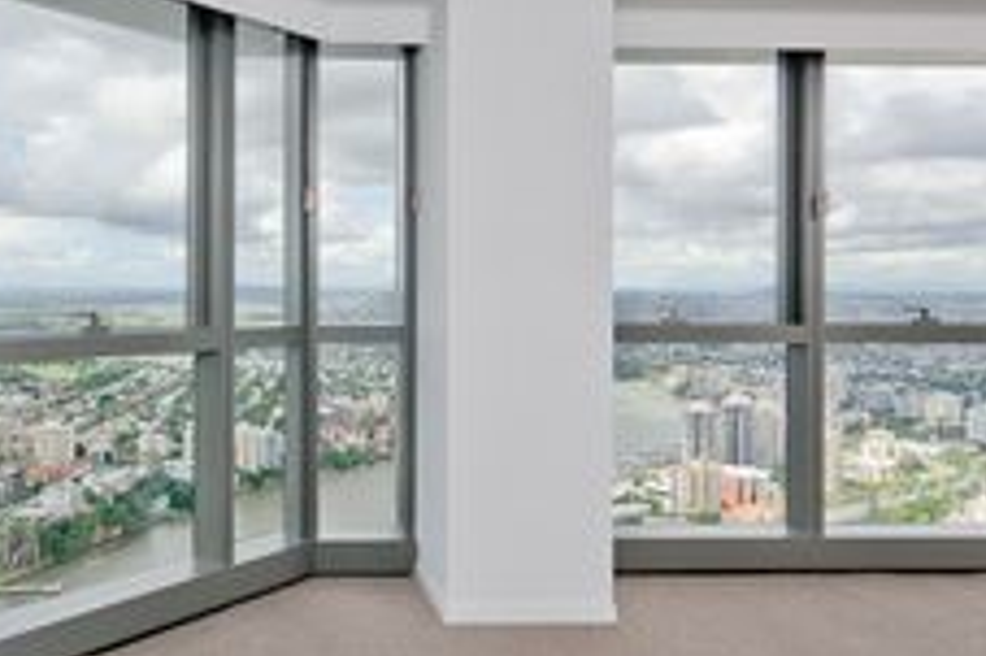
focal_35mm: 31
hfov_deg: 58.1
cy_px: 241
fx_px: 848
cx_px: 282
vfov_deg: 41.9
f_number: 8
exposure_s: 1/250
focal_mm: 10
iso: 320
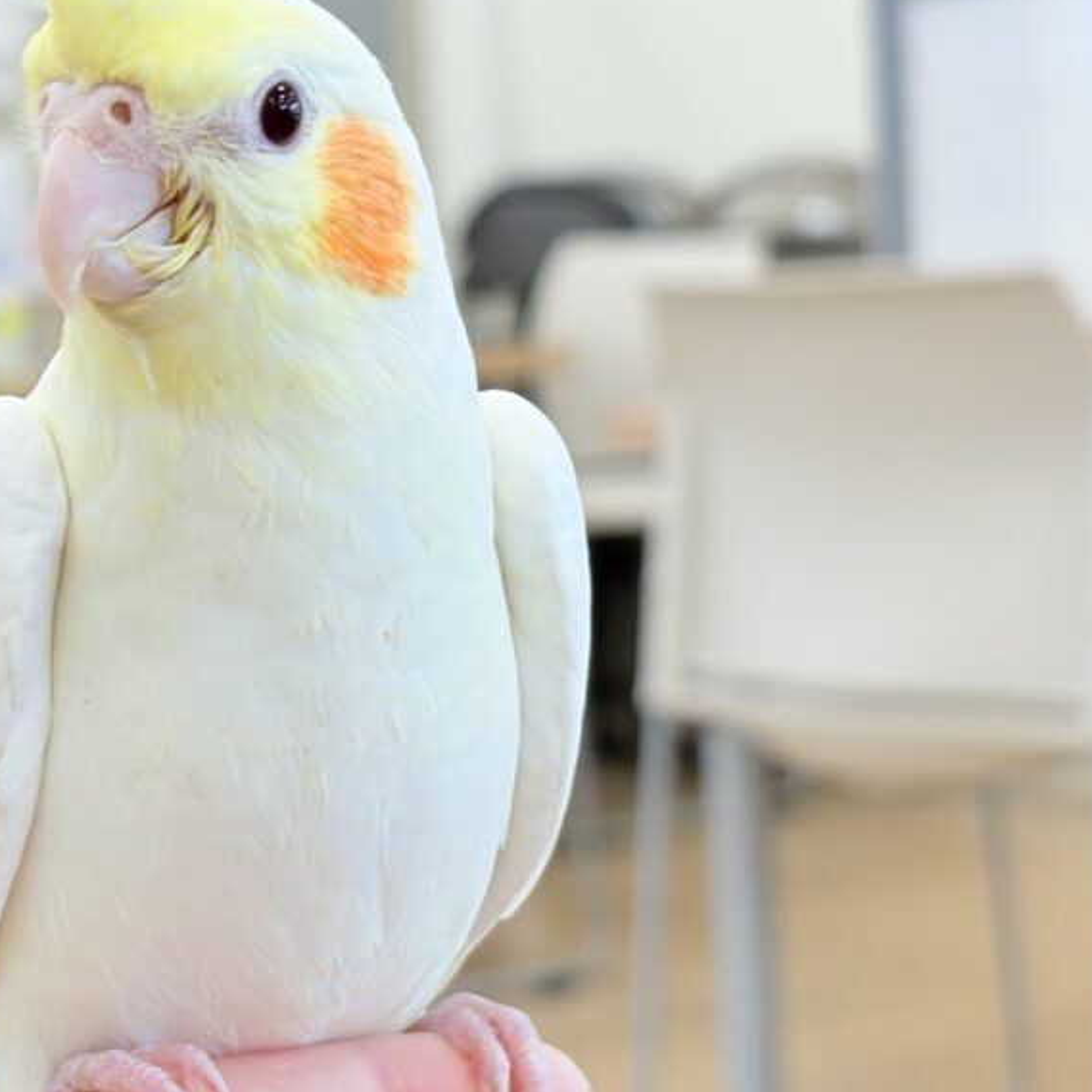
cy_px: 439
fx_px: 3462
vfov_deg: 17.9
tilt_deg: -2.2
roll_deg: +3.3
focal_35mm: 97
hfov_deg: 17.9
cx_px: 361
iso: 32
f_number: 1.6
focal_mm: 5.96
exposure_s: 1/50
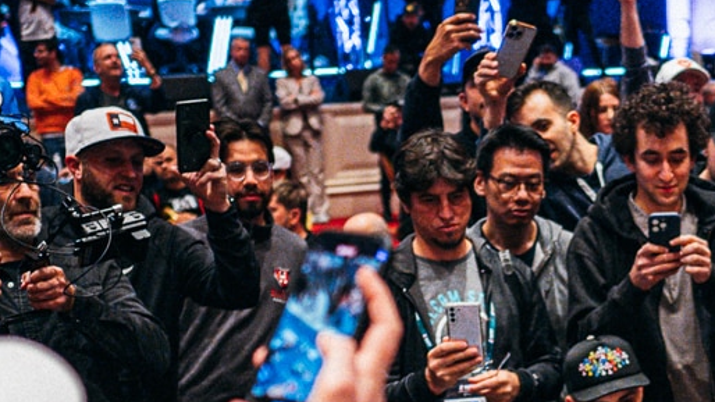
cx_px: 694
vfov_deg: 13.2
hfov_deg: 23.3
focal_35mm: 88
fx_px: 1668
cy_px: 550
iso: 1000
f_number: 1.8
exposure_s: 1/400
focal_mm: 24
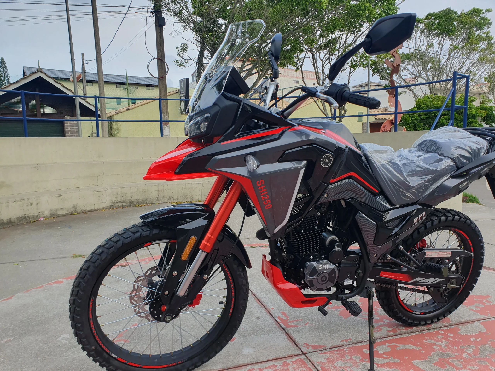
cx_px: 248
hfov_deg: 67.3
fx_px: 372
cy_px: 186
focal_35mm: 26
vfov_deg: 53.1
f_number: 2.4
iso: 50
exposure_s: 1/268
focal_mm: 4.32
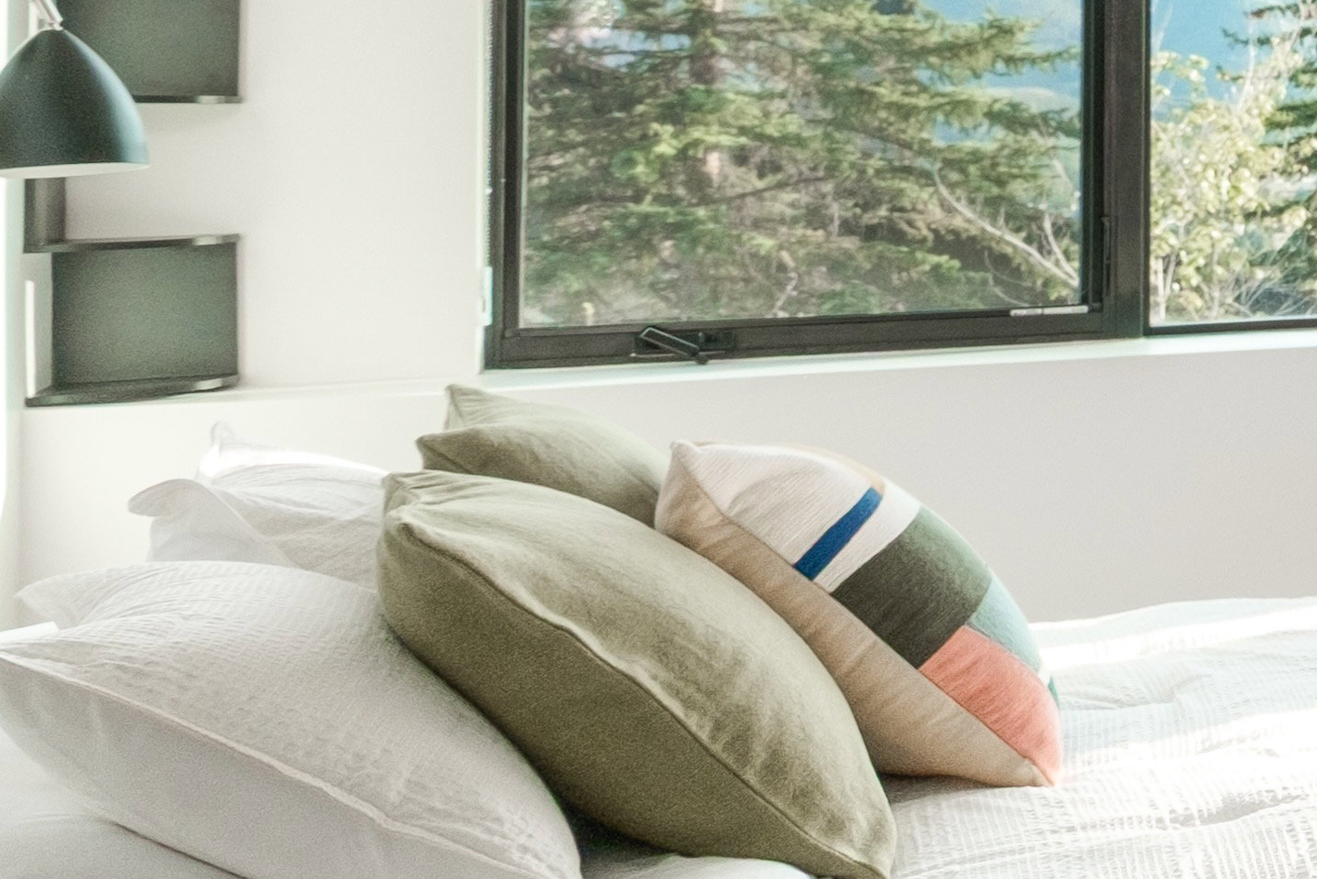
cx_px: 2635
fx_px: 2379
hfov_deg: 18.9
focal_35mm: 65
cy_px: 92
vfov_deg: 20.5
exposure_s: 1/250
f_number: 5.6
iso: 400
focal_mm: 10
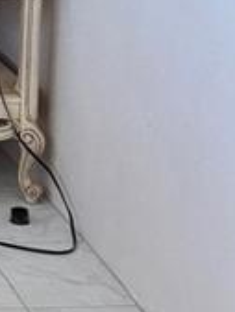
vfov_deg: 11.3
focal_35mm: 170
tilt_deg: -11.5
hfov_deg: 7.4
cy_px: -109
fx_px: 1537
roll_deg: -0.3
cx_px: -542
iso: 80
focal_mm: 6.76
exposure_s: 1/120
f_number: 1.78
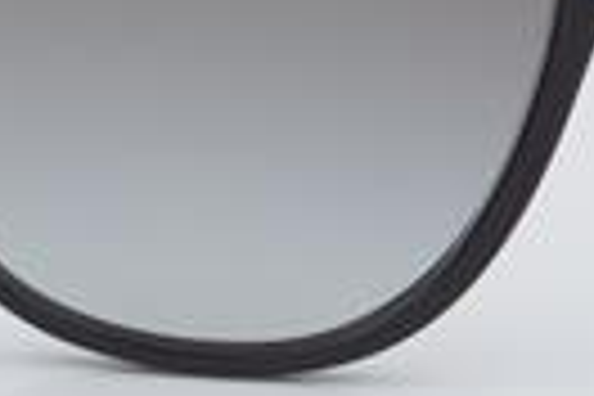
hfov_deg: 8.1
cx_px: -202
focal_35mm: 251
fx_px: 4133
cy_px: 50
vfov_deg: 5.5
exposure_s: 1/4
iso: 100
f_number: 32
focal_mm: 55
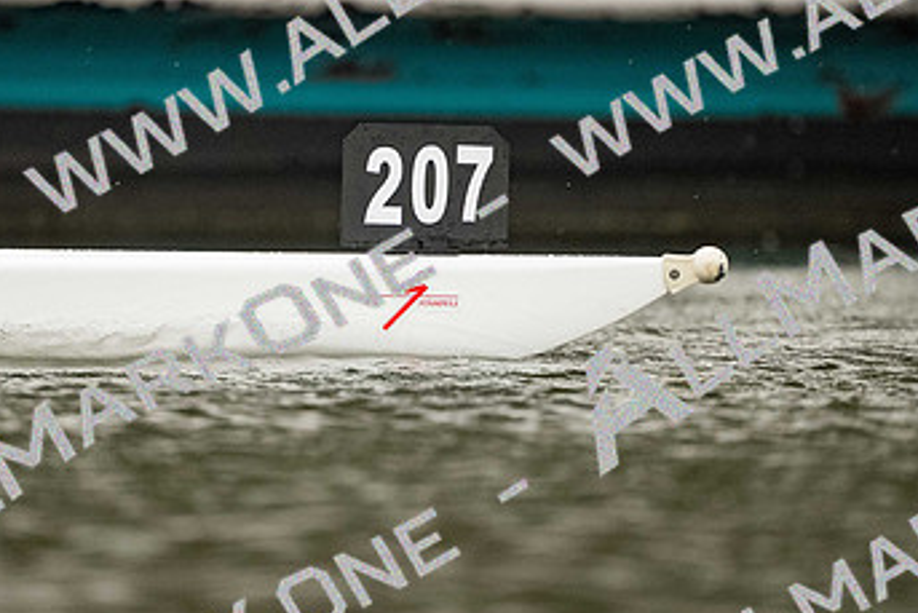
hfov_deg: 2.1
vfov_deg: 1.4
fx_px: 24999
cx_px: 356
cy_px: 221
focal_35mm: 980
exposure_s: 1/2000
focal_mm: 580
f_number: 4
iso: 1600
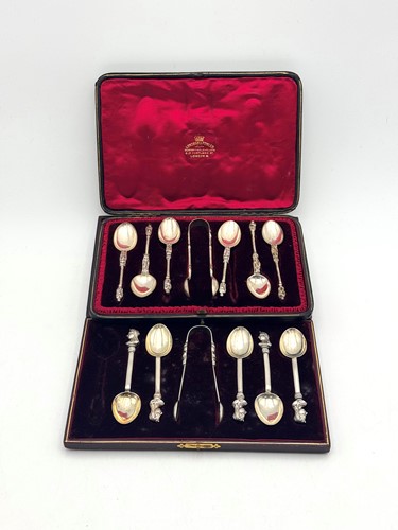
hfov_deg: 30.3
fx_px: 736
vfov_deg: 39.7
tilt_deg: -41.2
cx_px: 199
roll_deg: +1.0
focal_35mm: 48
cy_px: 265
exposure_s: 1/700
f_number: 1.78
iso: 64
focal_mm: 6.76
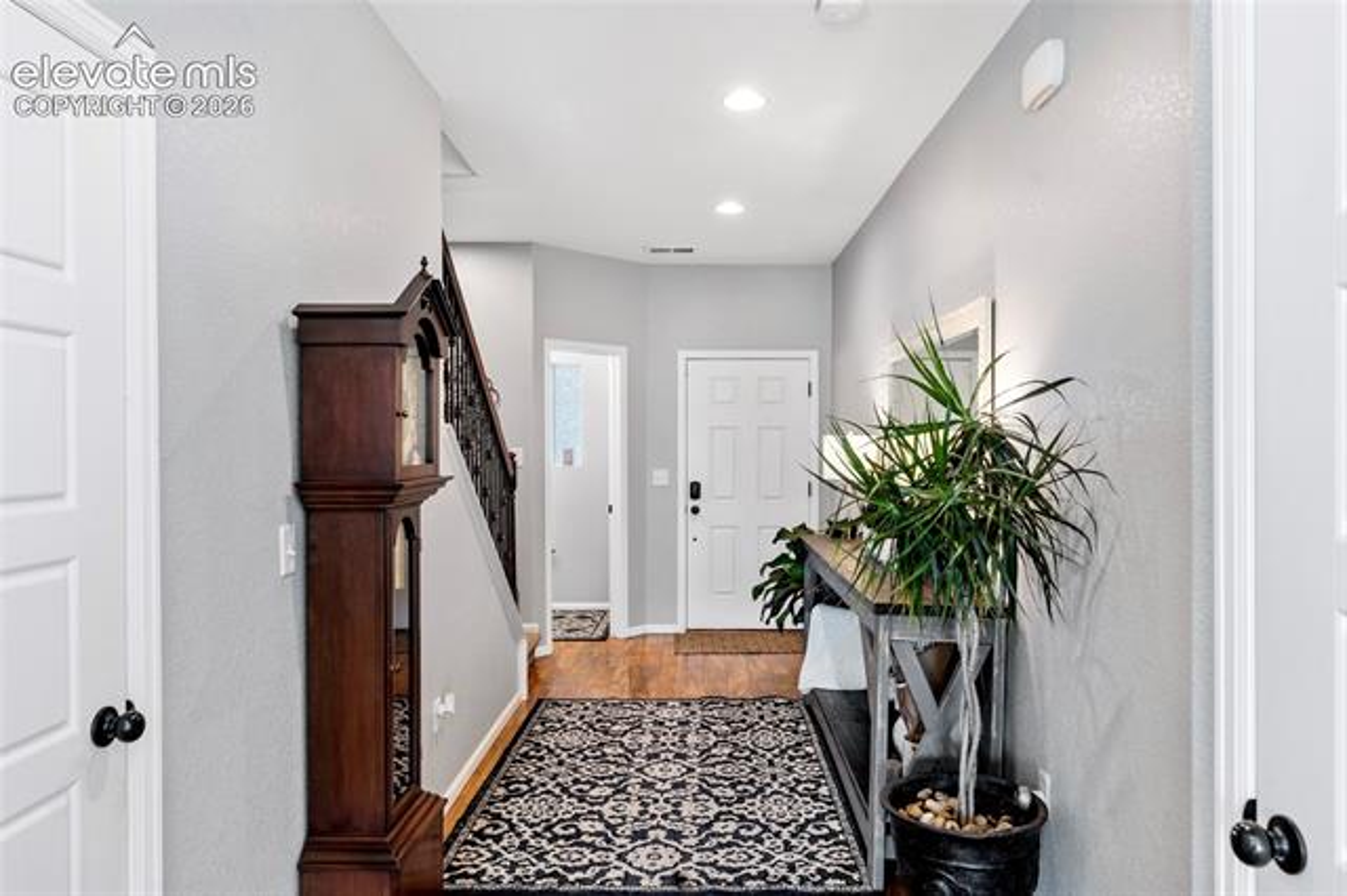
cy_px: 448
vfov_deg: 53.1
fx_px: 897
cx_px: 674
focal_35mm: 24
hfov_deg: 73.8
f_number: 8
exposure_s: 1/15
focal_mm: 24
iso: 640
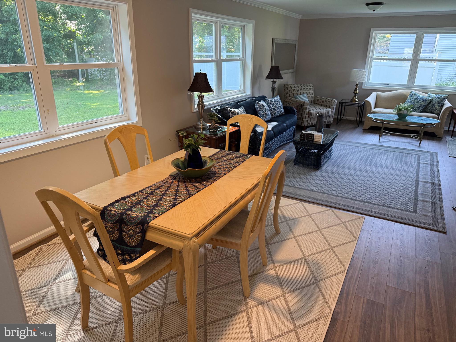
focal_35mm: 24
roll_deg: -0.1
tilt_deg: -16.6
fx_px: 316
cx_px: 228
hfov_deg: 71.6
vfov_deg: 56.8
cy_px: 171
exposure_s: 1/120
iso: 250
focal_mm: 6.76
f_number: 1.78
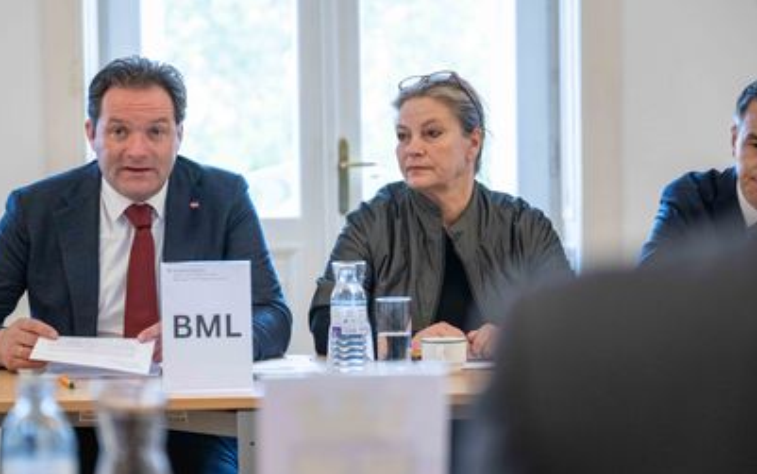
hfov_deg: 22.8
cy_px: 260
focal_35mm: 91
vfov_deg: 14.4
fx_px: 1878
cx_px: 310
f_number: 2.8
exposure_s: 1/200
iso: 1250
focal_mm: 70
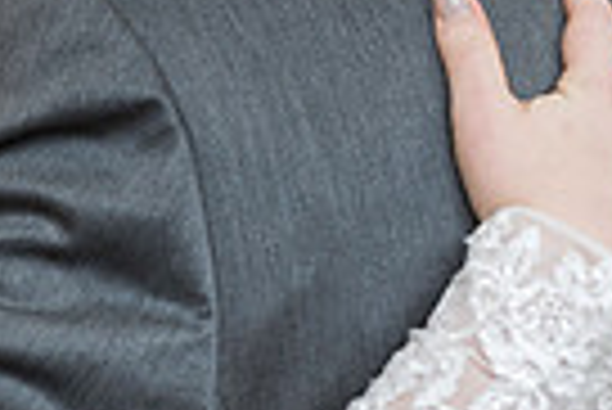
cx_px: 108
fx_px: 5071
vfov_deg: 4.6
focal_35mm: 298
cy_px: 11
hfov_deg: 6.9
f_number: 4.5
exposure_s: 1/200
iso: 640
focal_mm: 70
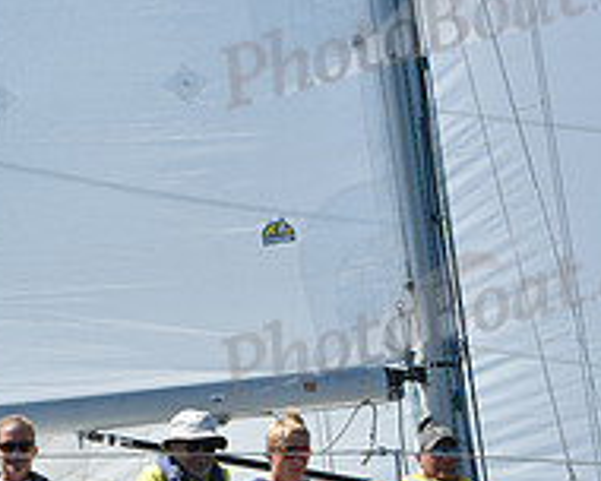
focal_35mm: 224
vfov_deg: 6.9
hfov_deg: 8.6
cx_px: 60
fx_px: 3984
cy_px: 527
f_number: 5.6
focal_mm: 78
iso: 250
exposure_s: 1/1600
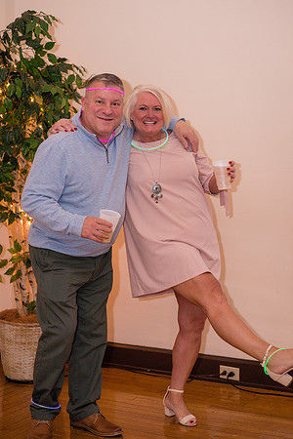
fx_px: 1038
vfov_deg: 23.9
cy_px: 220
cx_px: 146
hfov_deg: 16.1
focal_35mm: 85
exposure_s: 1/160
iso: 640
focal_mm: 85
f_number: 2.8
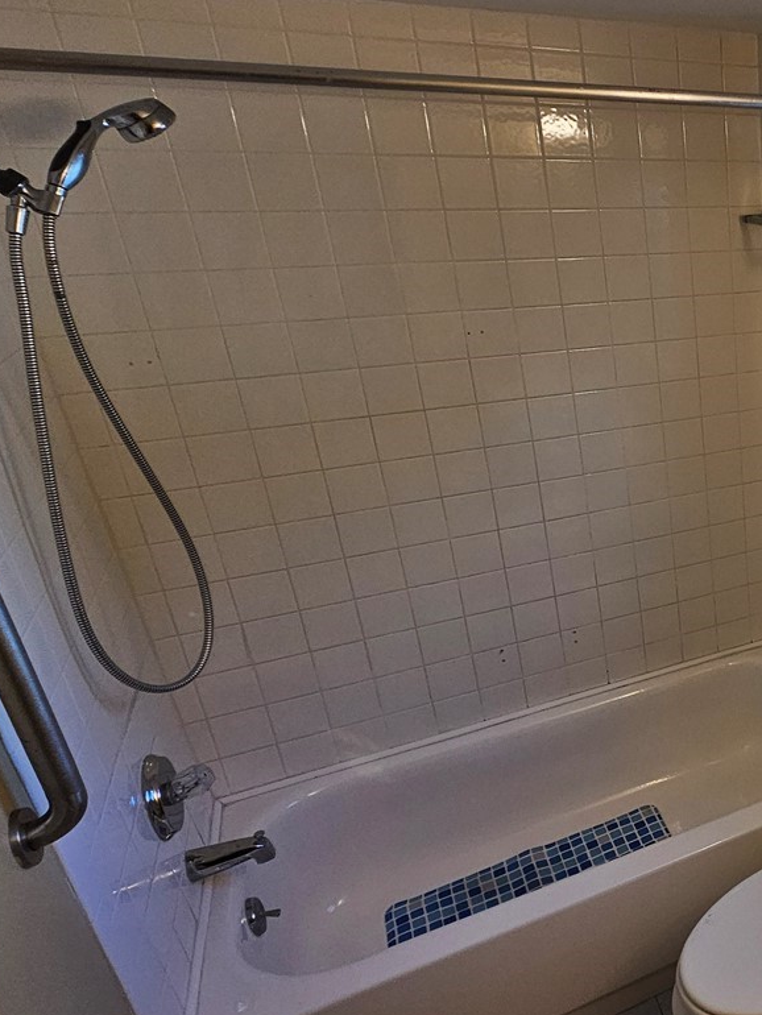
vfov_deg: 65.3
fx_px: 792
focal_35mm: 27
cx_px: 911
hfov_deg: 38.3
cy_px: 496
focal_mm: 2.2
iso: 80
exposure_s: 1/120
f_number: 2.2
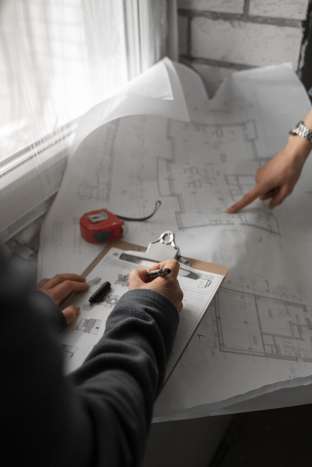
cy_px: 234
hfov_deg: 36.9
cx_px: 156
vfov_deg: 53.1
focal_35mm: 36
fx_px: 468
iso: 1600
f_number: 2.8
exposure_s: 1/320
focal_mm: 36
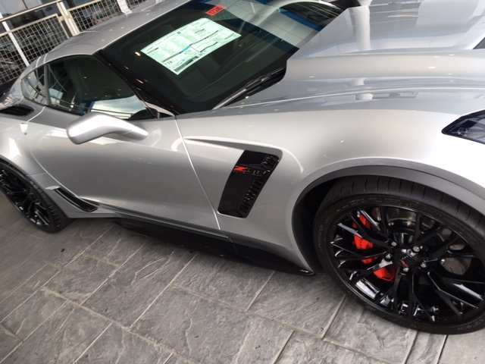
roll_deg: +21.2
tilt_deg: -26.5
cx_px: 242
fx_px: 406
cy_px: 182
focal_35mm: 29
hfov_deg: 61.7
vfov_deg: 48.2
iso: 25
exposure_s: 1/120
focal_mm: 4.15
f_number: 2.2
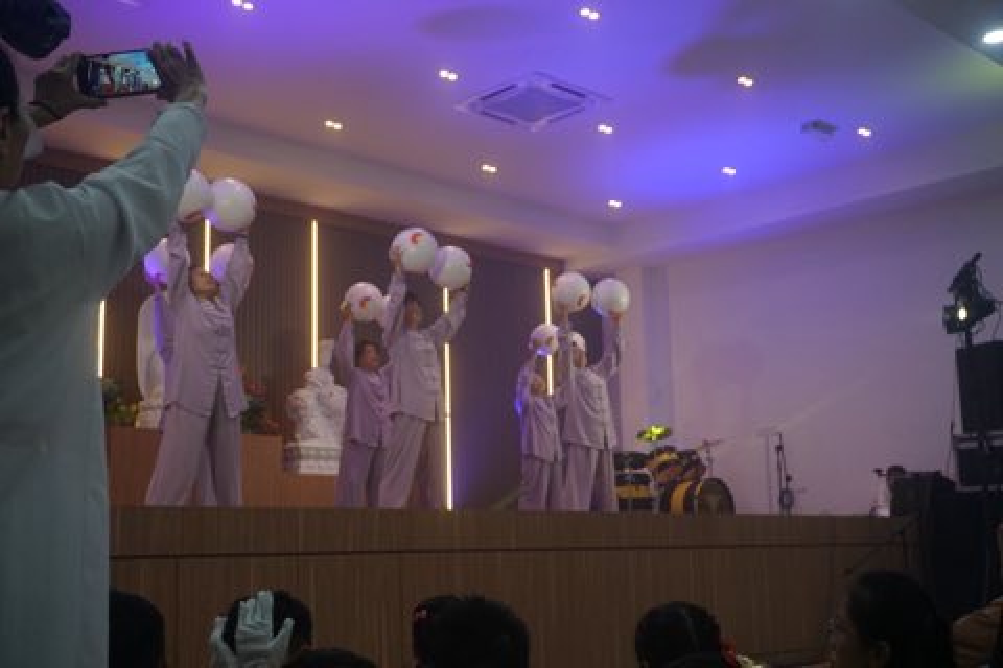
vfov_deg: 30.8
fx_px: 1212
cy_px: 334
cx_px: 502
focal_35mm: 44
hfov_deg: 45.0
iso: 640
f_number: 4.5
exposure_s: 1/160
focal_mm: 29
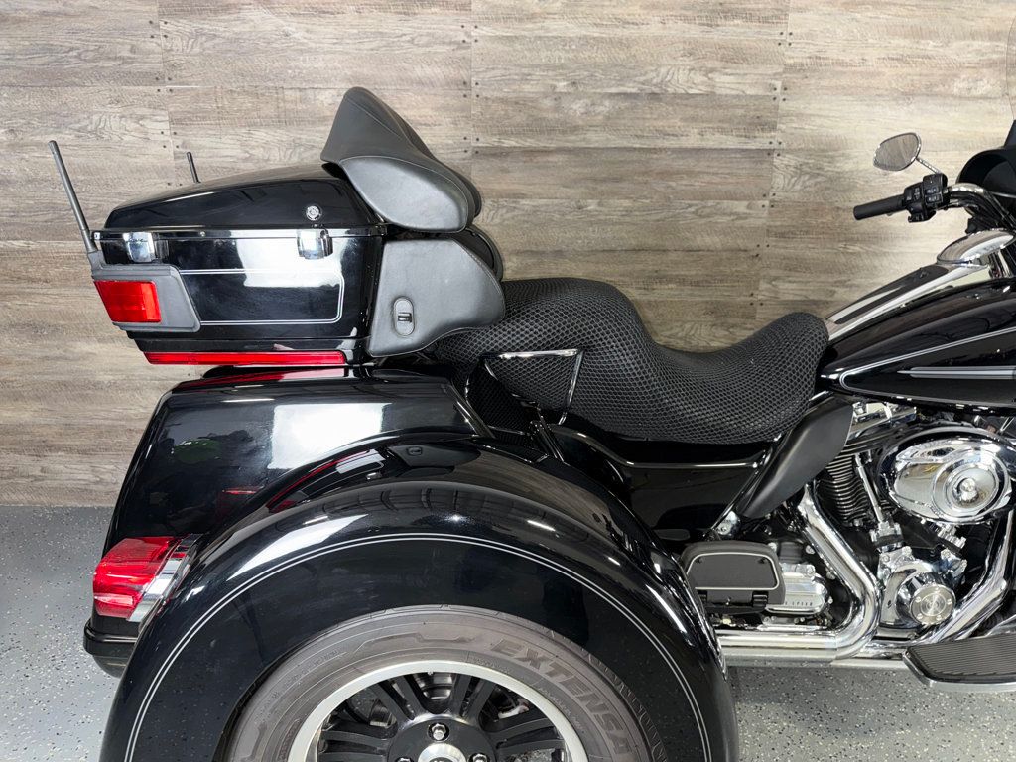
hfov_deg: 71.6
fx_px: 704
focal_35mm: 24
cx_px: 508
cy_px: 381
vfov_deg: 56.8
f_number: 1.78
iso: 80
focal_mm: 6.76
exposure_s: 1/15
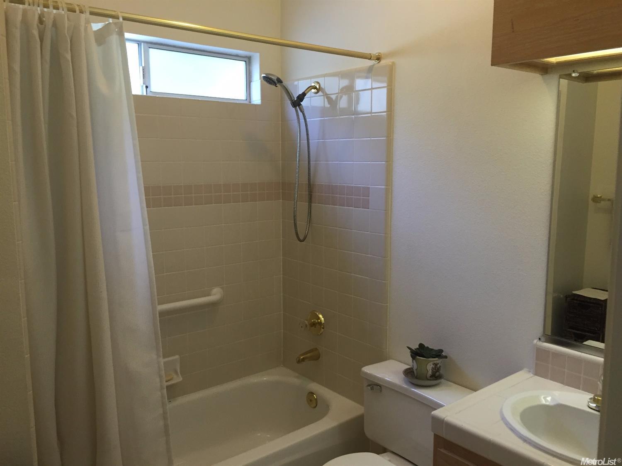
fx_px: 521
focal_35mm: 29
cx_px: 311
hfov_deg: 61.7
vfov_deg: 48.2
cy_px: 233
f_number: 2.2
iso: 125
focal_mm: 4.15
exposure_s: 1/30
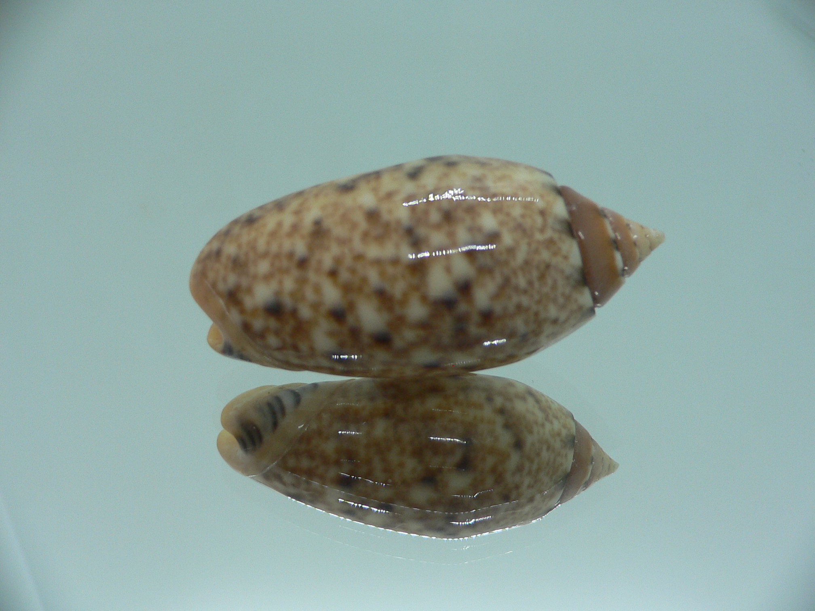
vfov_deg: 40.7
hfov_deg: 52.6
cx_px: 408
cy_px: 306
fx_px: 824
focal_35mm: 35
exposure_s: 1/60
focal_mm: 4.6
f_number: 2.8
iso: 100
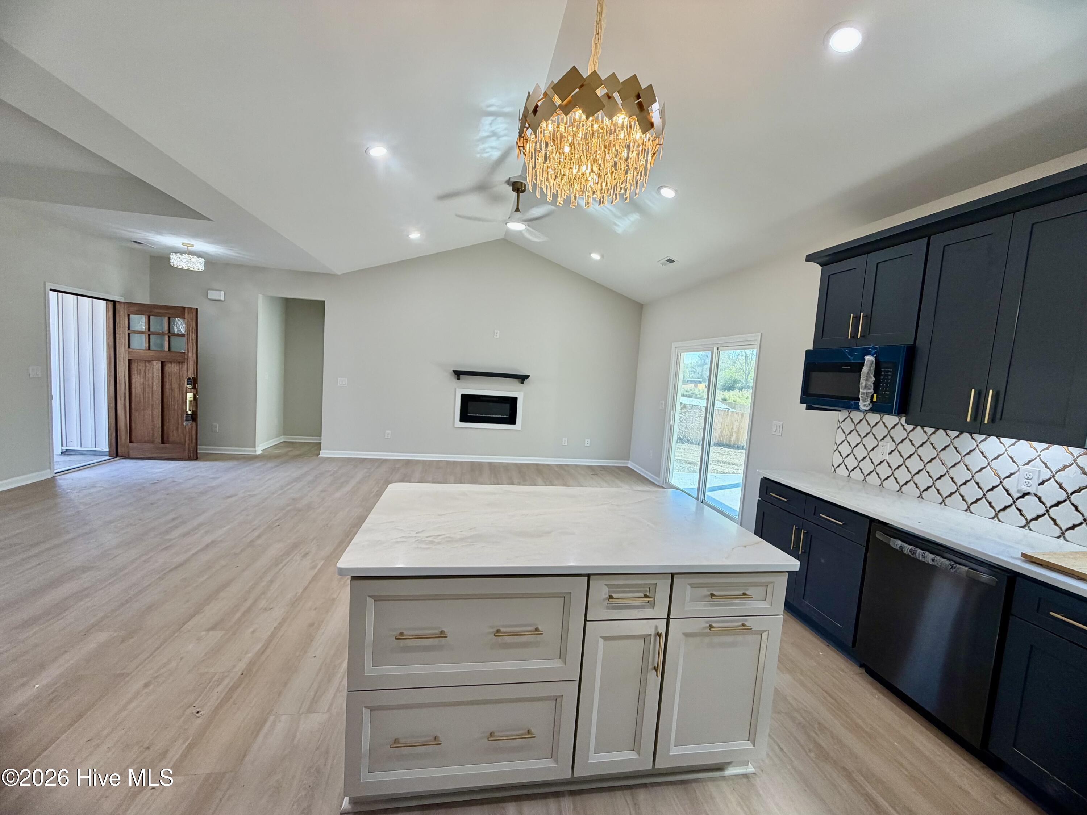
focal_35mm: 14
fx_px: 440
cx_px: 544
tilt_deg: -4.1
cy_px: 408
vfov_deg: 85.7
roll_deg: -3.9
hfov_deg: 102.1
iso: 80
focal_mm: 2.22
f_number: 2.2
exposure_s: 1/120
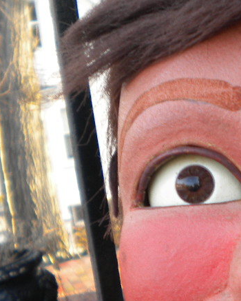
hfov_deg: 18.5
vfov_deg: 23.6
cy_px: 221
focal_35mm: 80
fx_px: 713
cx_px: 266
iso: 80
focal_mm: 6.3
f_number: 3.1
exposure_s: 1/59.5
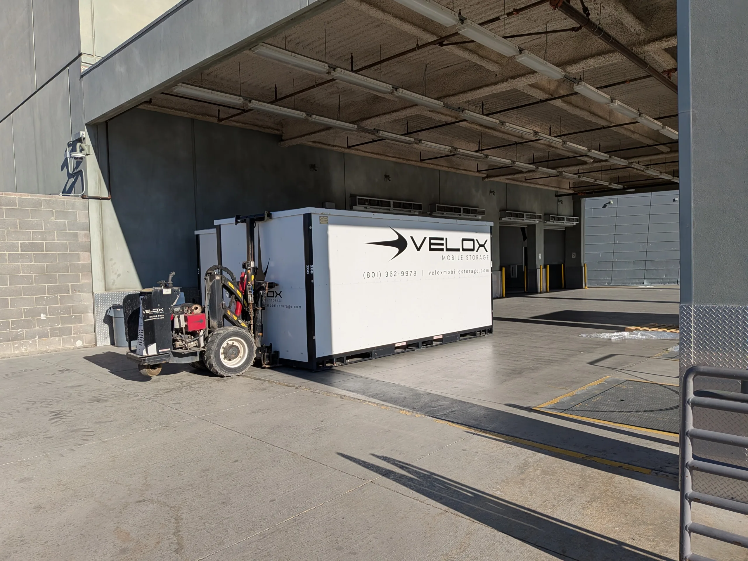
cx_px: 374
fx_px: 519
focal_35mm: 24
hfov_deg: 71.6
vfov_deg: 56.8
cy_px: 280
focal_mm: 4.53
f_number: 1.7
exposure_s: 1/4016
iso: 44
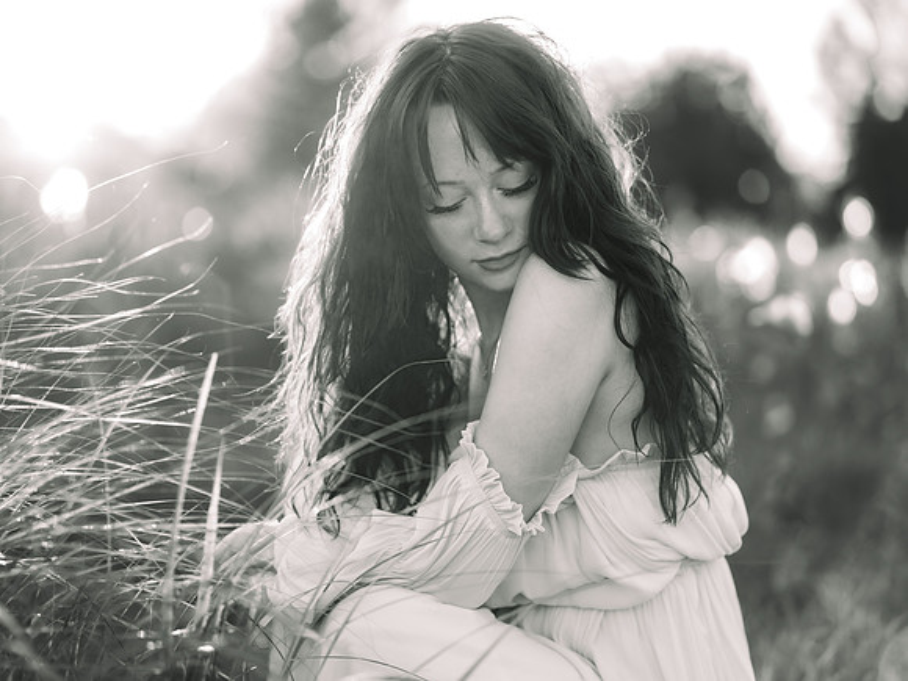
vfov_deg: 16.1
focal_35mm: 92
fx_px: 2413
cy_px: 340
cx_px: 454
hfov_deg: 21.3
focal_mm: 85
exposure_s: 1/400
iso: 160
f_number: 2.2
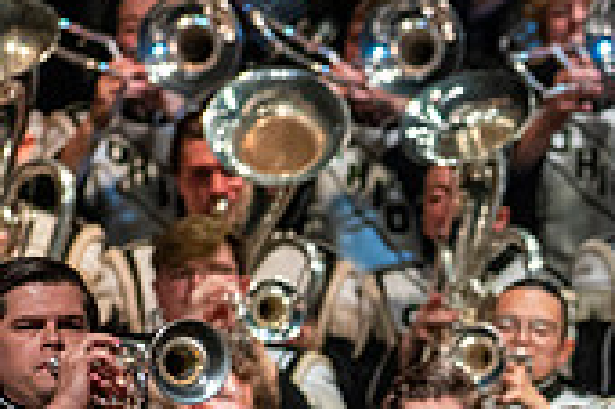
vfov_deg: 1.3
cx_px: 991
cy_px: 615
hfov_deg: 2.0
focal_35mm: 1023
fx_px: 17459
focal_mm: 300
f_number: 5.6
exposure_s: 1/400
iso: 5000
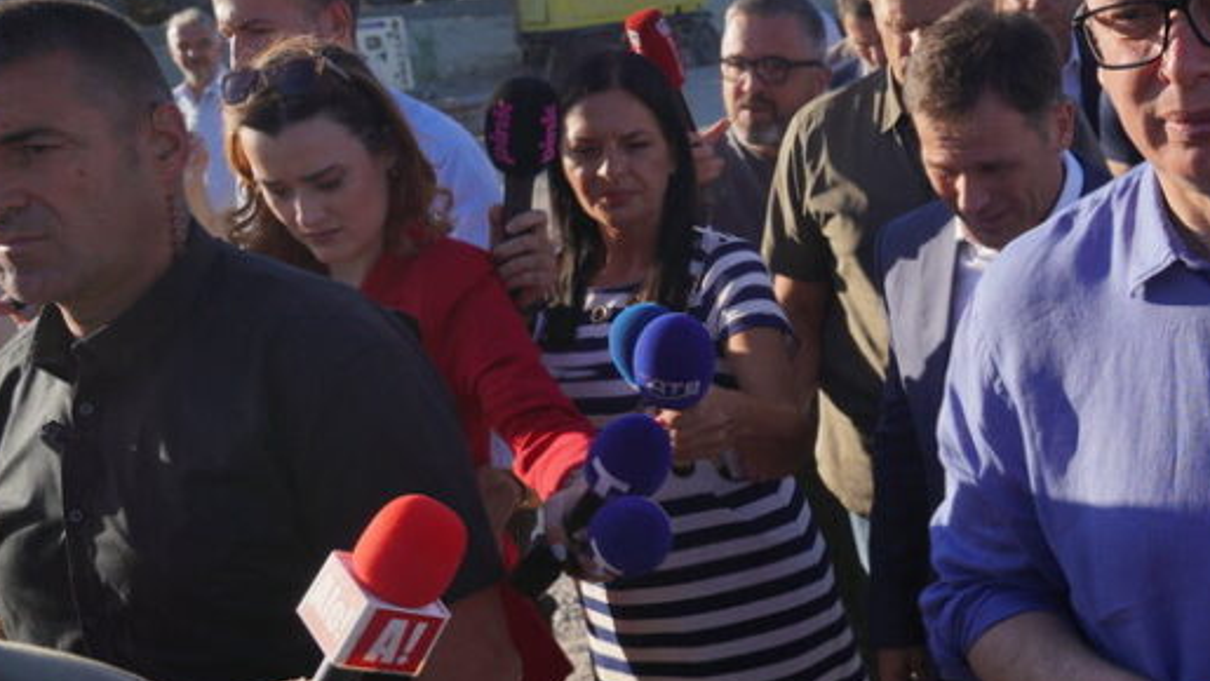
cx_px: 1170
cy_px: 370
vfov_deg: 24.0
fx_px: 1605
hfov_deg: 37.5
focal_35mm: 50
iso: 200
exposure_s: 1/800
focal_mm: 24
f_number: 5.6
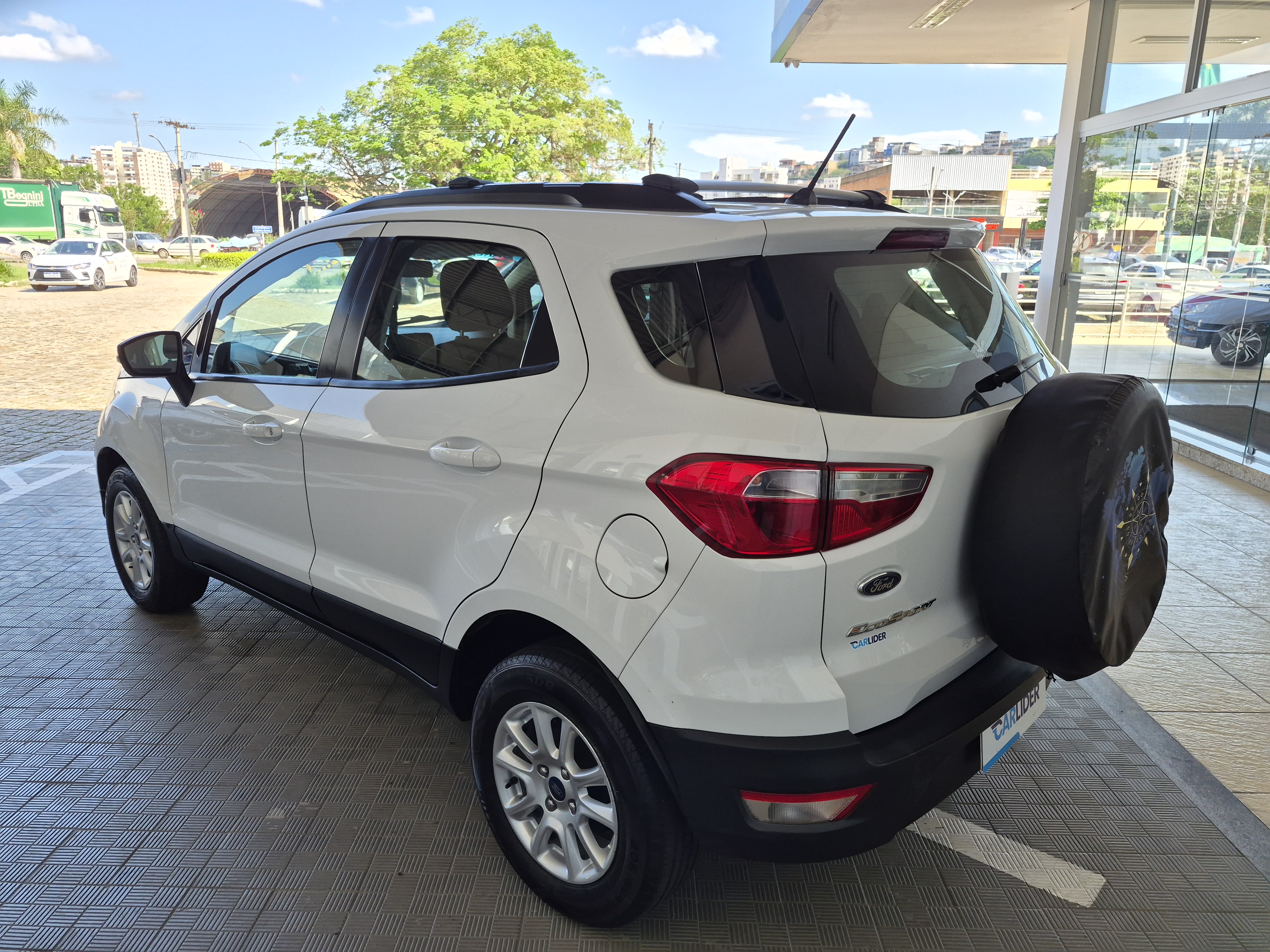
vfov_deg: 58.9
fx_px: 844
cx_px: 635
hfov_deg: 73.9
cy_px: 476
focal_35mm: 23
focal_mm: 5.4
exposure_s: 1/1036
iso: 80
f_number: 1.8
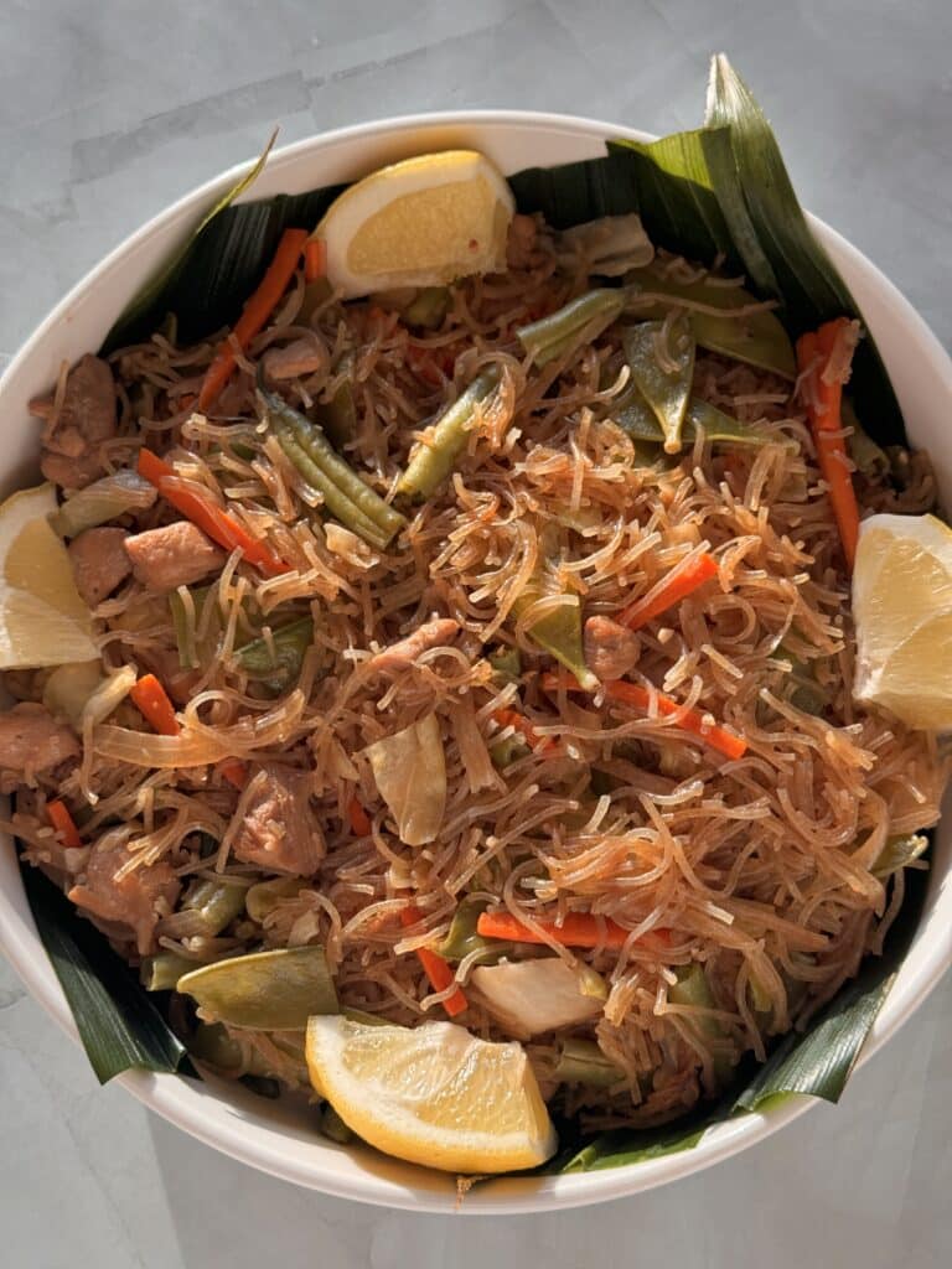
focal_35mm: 48
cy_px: 634
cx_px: 476
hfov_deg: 30.3
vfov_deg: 39.7
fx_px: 1760
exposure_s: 1/169
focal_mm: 6.76
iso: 80
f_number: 1.78
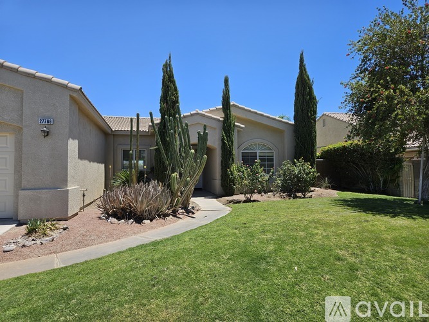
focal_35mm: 23
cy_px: 161
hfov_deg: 73.9
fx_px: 285
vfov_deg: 58.9
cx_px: 214
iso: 25
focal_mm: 5.4
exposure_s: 1/2054
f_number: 1.8
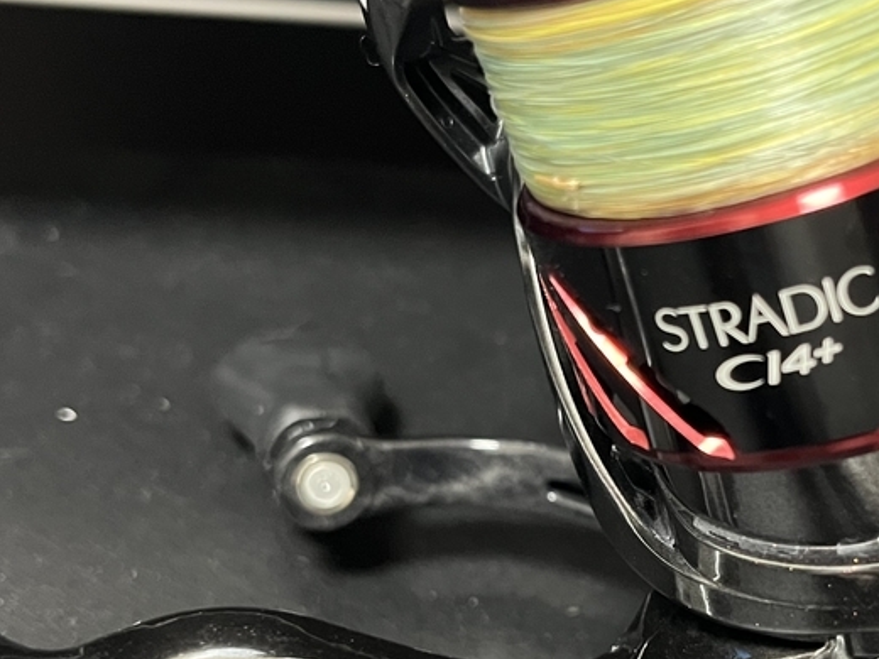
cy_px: 433
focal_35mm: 60
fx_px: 1524
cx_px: 652
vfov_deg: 24.3
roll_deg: -8.4
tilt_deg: -34.0
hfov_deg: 31.6
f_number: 1.6
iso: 500
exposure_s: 1/40
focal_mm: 5.1
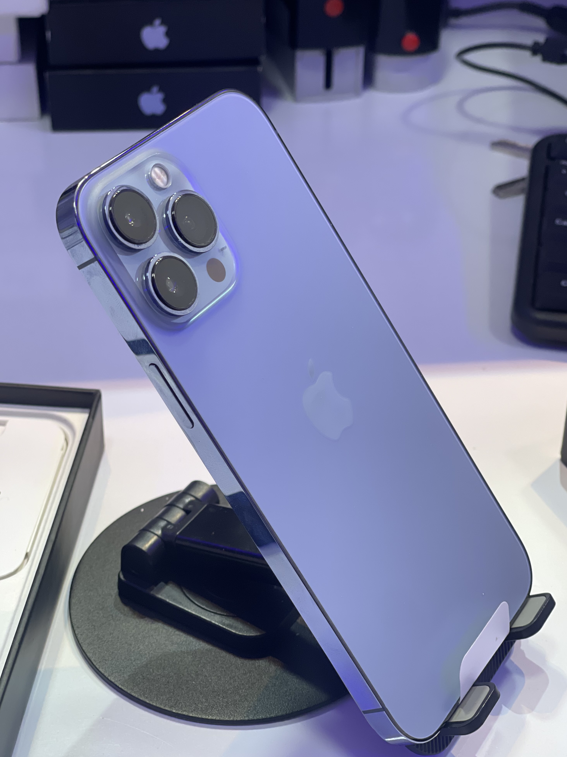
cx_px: 286
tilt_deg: -35.8
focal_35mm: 66
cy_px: 388
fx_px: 1442
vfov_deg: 29.4
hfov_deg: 22.3
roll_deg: -1.7
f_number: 2.2
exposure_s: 1/100
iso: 100
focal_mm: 7.5
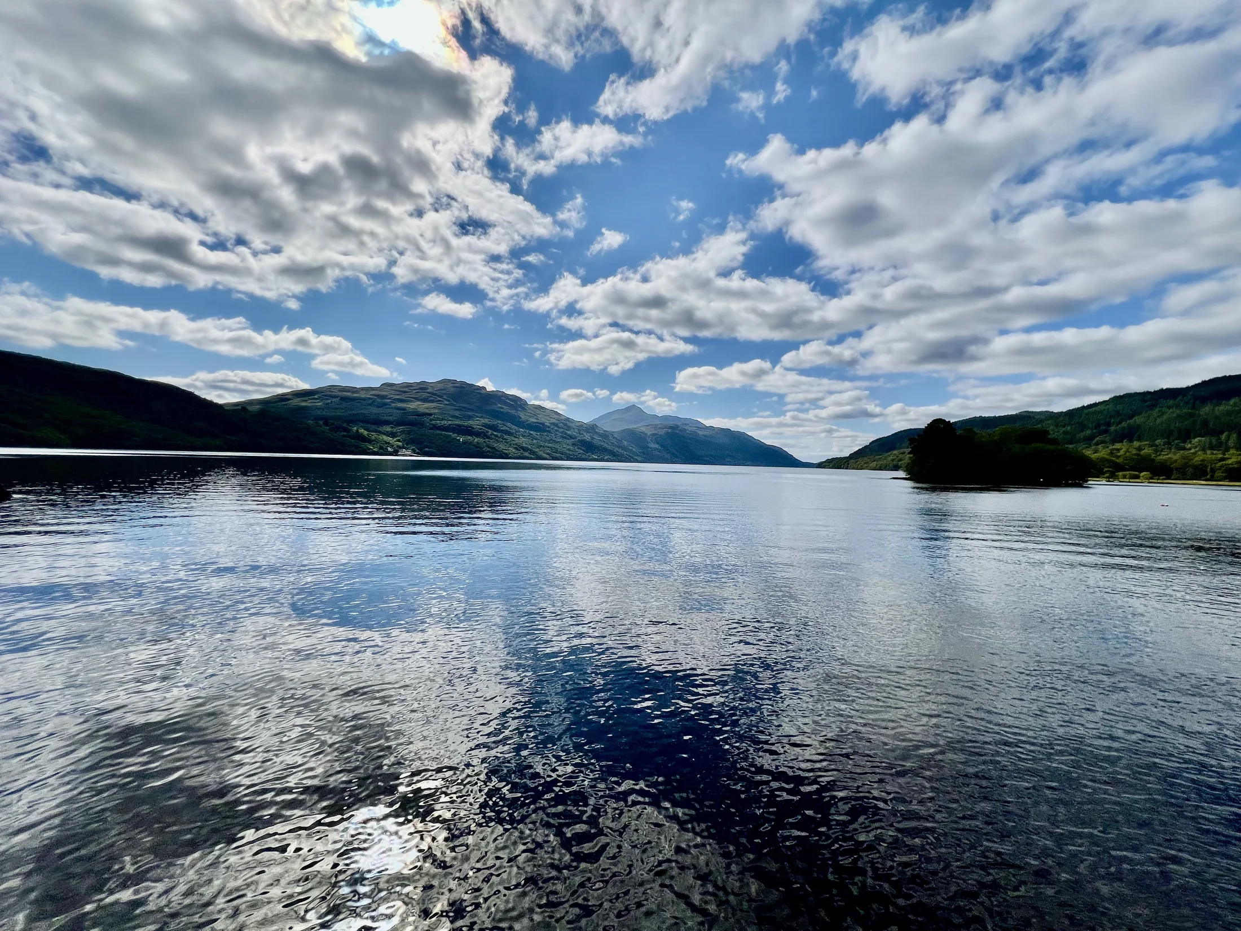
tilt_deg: -1.2
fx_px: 466
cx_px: 620
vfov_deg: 89.9
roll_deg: -1.1
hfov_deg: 106.2
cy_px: 466
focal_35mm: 13
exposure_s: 1/4386
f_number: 1.8
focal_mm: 1.57
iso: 32
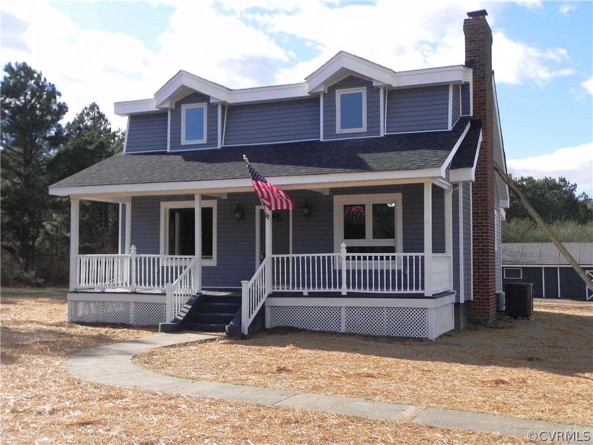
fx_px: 702
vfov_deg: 35.1
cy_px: 222
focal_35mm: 41
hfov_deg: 45.8
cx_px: 296
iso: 160
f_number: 3.2
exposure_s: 1/1100
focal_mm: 7.3
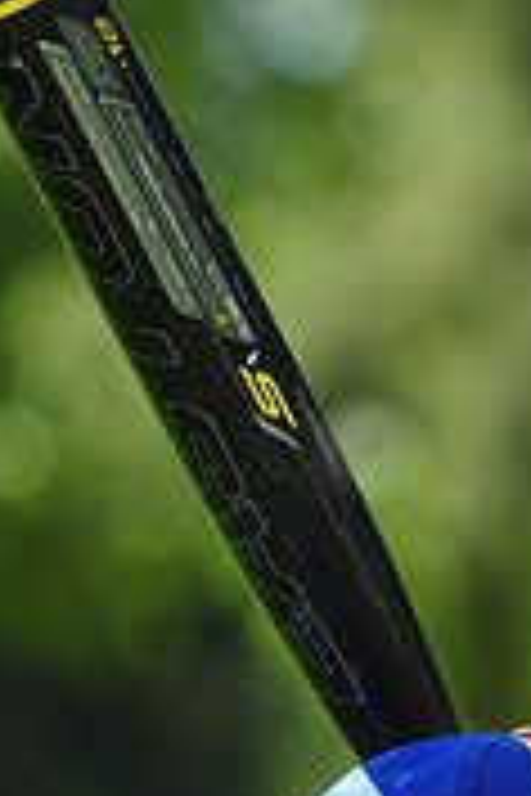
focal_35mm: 542
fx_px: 11991
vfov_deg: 3.8
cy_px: 1120
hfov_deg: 2.5
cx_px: 423
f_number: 5.6
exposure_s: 1/400
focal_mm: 165
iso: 200
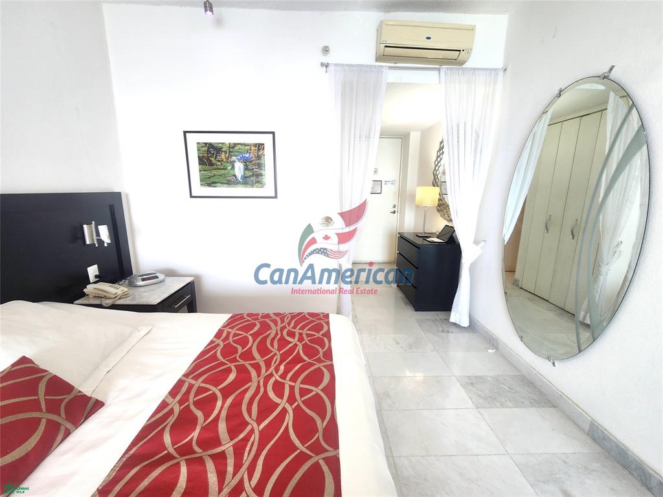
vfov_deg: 89.9
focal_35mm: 13
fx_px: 249
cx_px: 332
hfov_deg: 106.2
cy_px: 248
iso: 125
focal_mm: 2.2
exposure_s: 1/60
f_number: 2.2
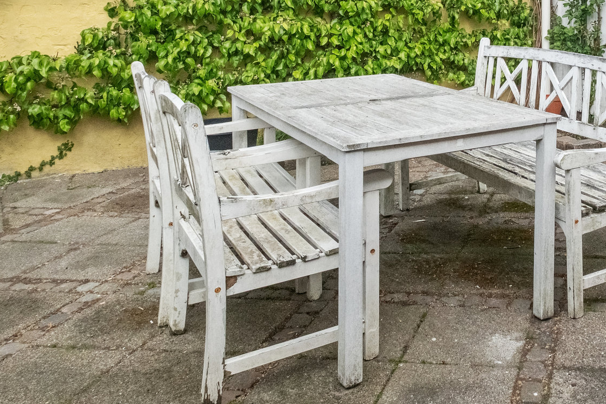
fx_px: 673
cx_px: 551
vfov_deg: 30.7
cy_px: -11
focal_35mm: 40
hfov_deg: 44.0
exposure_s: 1/640
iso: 800
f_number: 8
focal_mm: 10
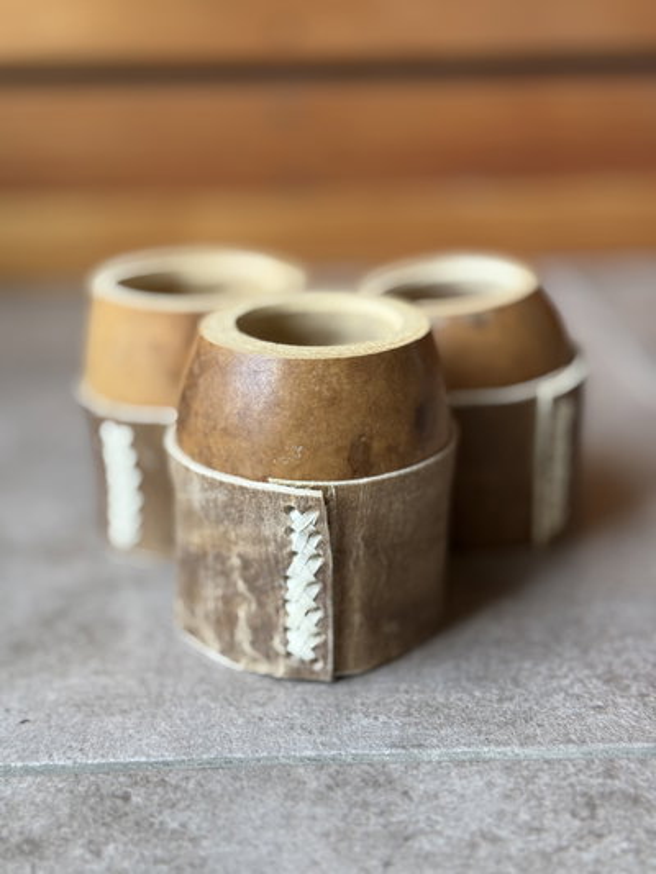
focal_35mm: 48
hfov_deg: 30.3
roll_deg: +1.3
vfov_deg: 39.6
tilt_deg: -19.0
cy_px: 437
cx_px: 328
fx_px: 1212
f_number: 1.78
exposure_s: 1/121
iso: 100
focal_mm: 6.76
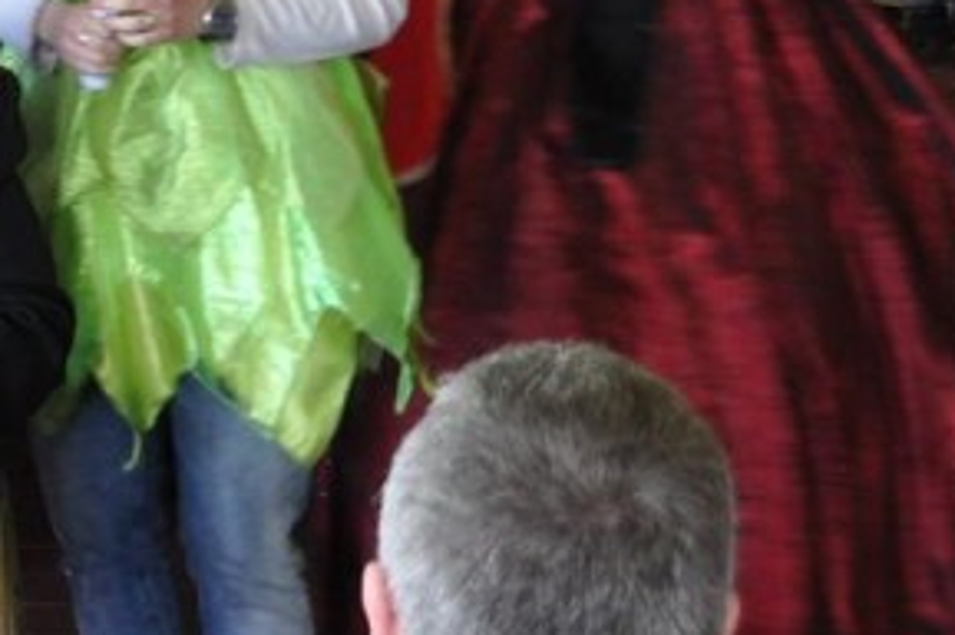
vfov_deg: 7.5
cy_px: 33
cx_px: -423
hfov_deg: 11.0
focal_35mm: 181
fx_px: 4796
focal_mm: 34
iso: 800
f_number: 4.5
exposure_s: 1/40
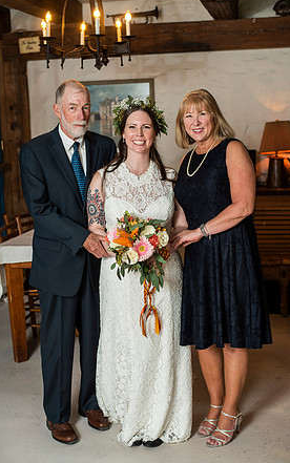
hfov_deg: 24.9
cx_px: 139
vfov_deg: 38.9
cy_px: 229
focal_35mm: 52
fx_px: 657
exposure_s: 1/80
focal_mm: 50
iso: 400
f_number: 3.2
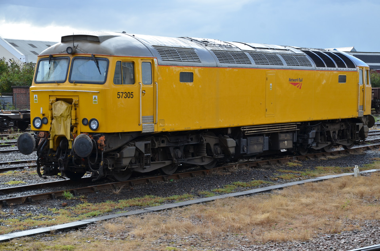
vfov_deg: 14.6
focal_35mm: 93
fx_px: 980
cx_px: 190
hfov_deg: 22.0
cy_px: 126
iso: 200
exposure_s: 1/250
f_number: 8
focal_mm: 62
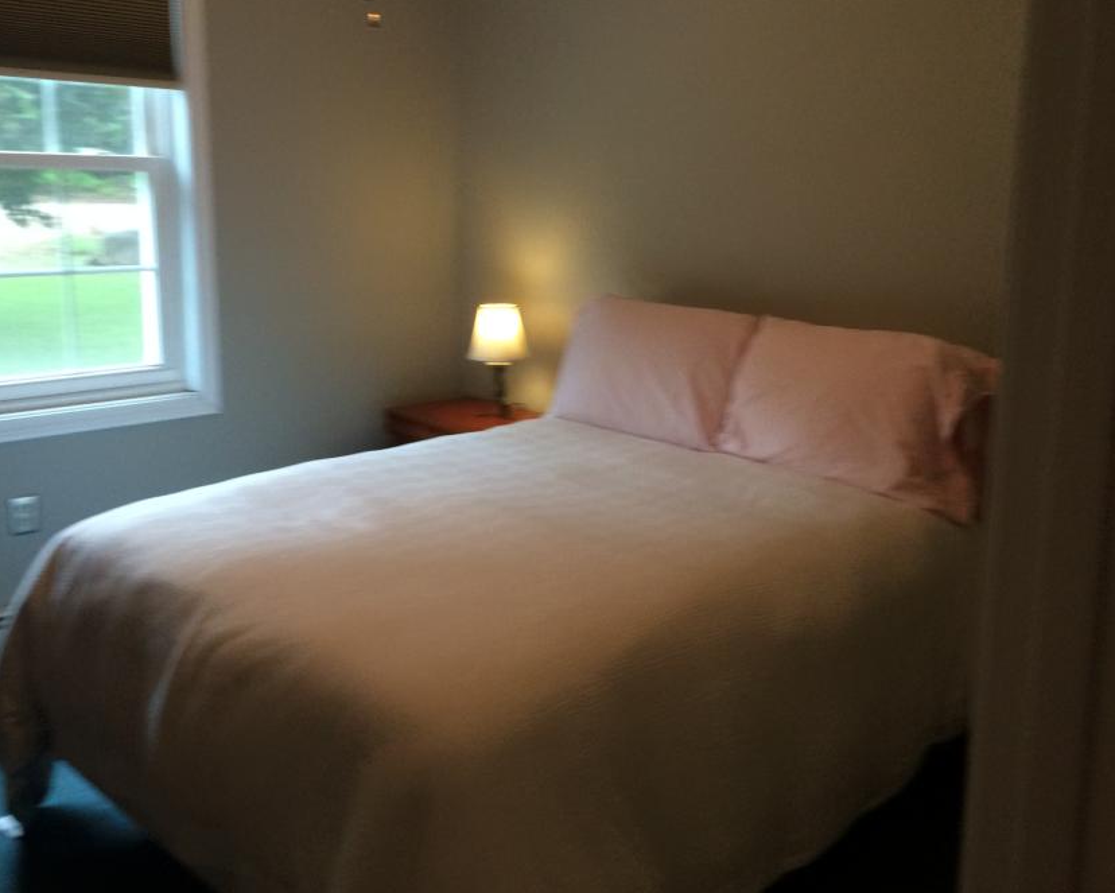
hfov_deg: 51.5
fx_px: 1155
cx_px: 579
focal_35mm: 35
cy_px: 378
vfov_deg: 42.1
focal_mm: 4.15
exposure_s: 1/30
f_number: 2.2
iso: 125
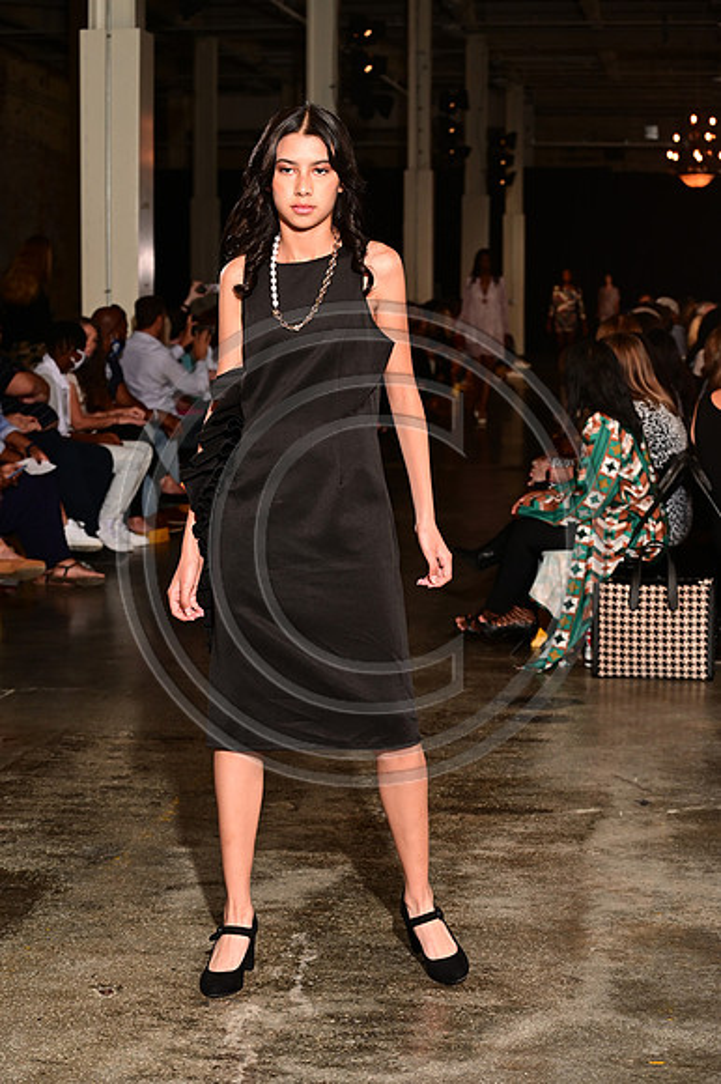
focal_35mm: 70
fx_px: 2105
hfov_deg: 19.4
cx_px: 360
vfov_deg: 28.9
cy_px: 542
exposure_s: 1/160
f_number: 6.3
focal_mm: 70
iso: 1000
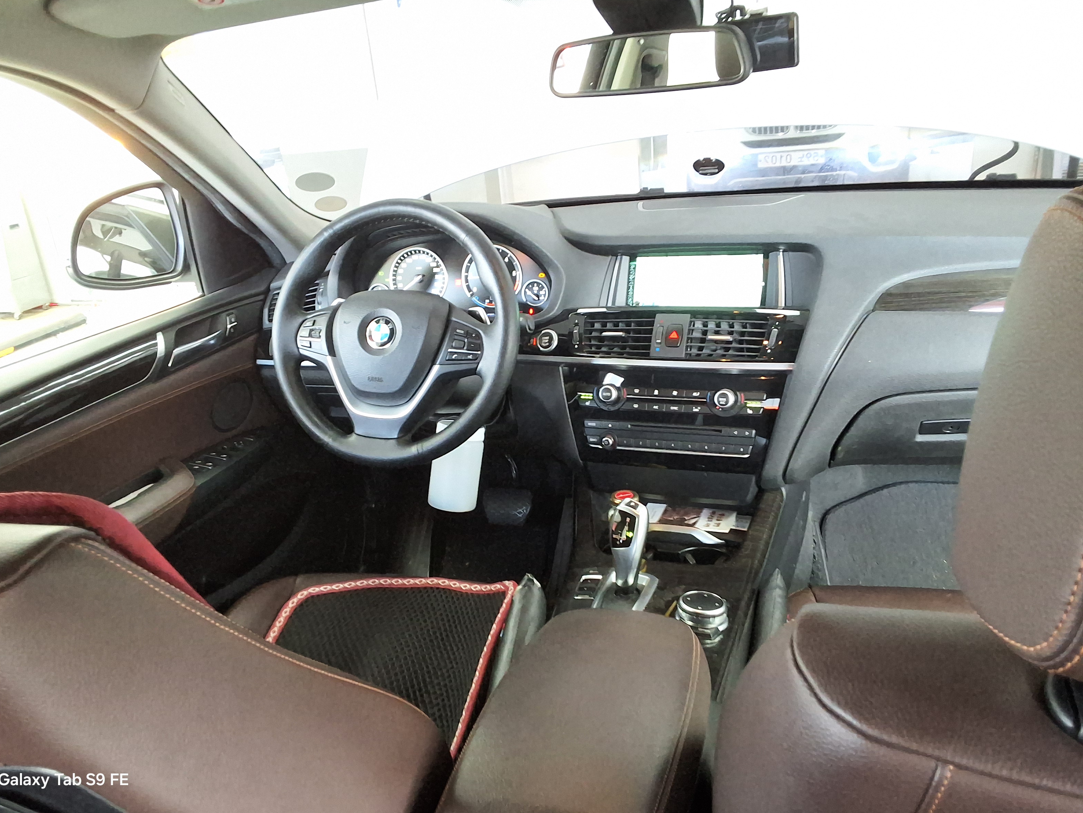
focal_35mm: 29
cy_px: 405
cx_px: 523
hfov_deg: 61.6
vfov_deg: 48.2
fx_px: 907
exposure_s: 1/40
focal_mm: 2.91
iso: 125
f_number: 1.9
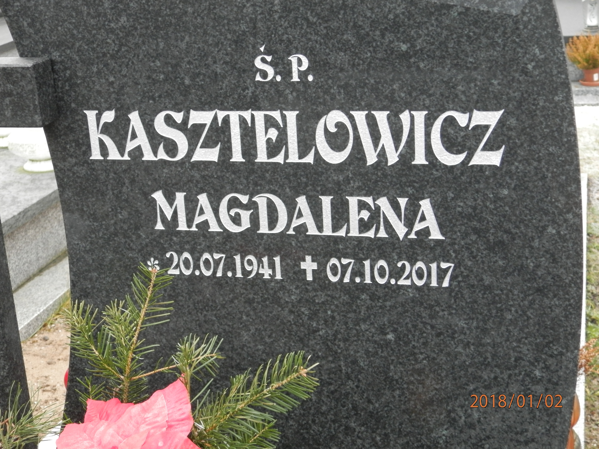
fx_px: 952
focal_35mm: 55
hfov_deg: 34.9
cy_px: 224
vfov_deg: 26.6
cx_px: 300
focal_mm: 9.9
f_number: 3.8
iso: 200
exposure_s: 1/15
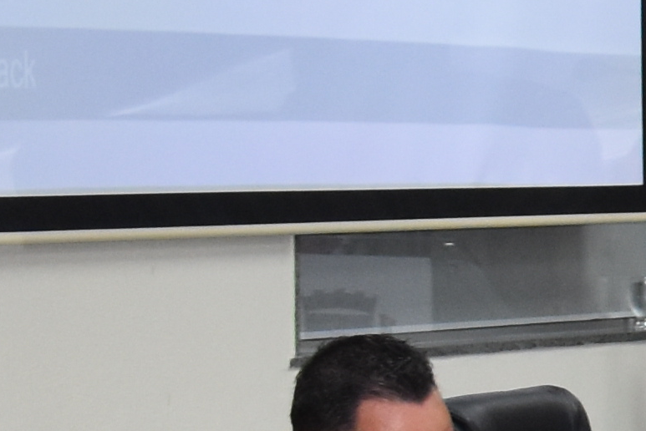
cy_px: 539
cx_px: 2337
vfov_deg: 5.3
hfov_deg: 6.8
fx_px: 4595
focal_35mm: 256
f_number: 5
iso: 800
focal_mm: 22
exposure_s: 1/100
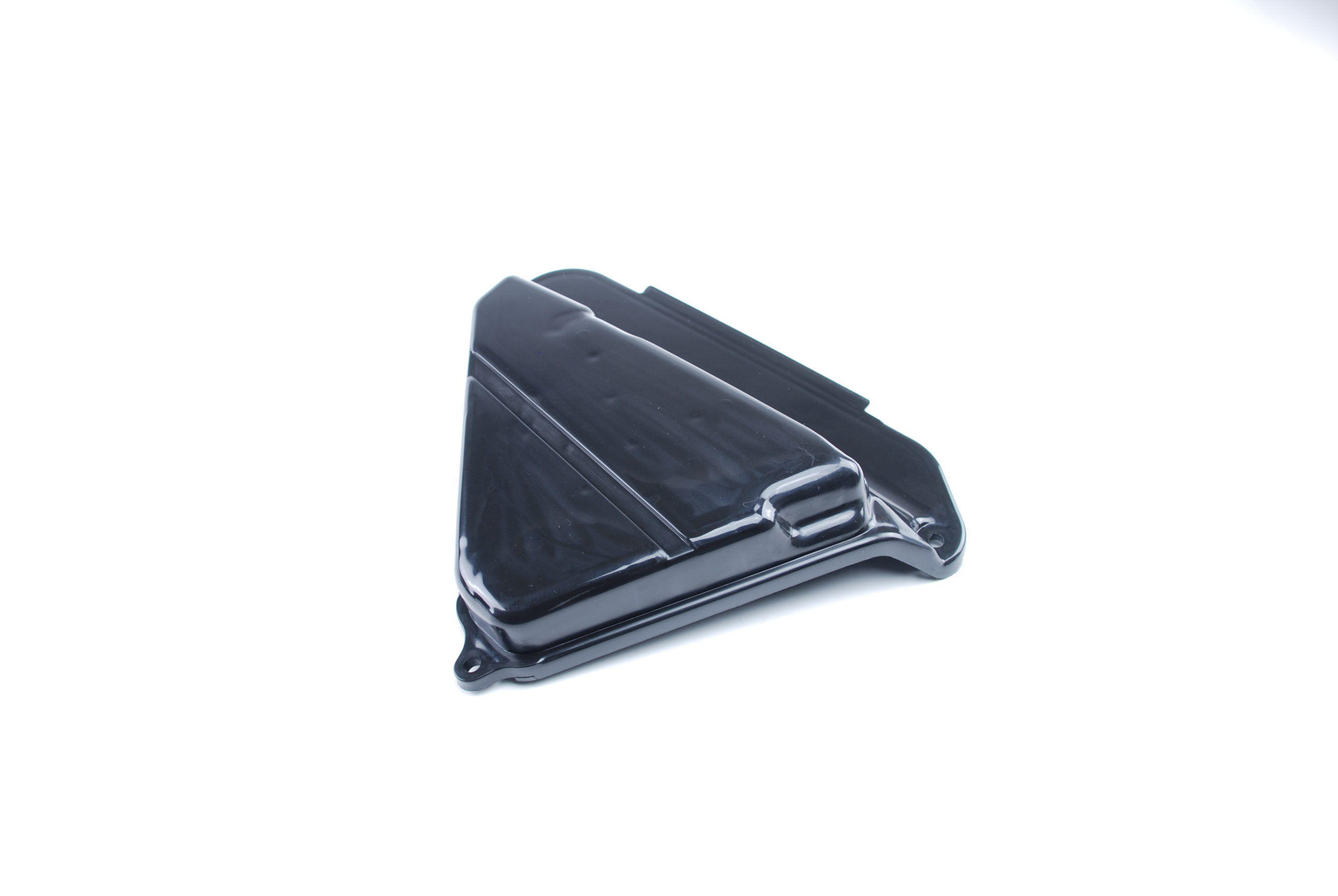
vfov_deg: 40.1
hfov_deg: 57.2
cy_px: 448
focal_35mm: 33
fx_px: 1228
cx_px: 669
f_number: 5
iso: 100
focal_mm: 22
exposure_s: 1/10
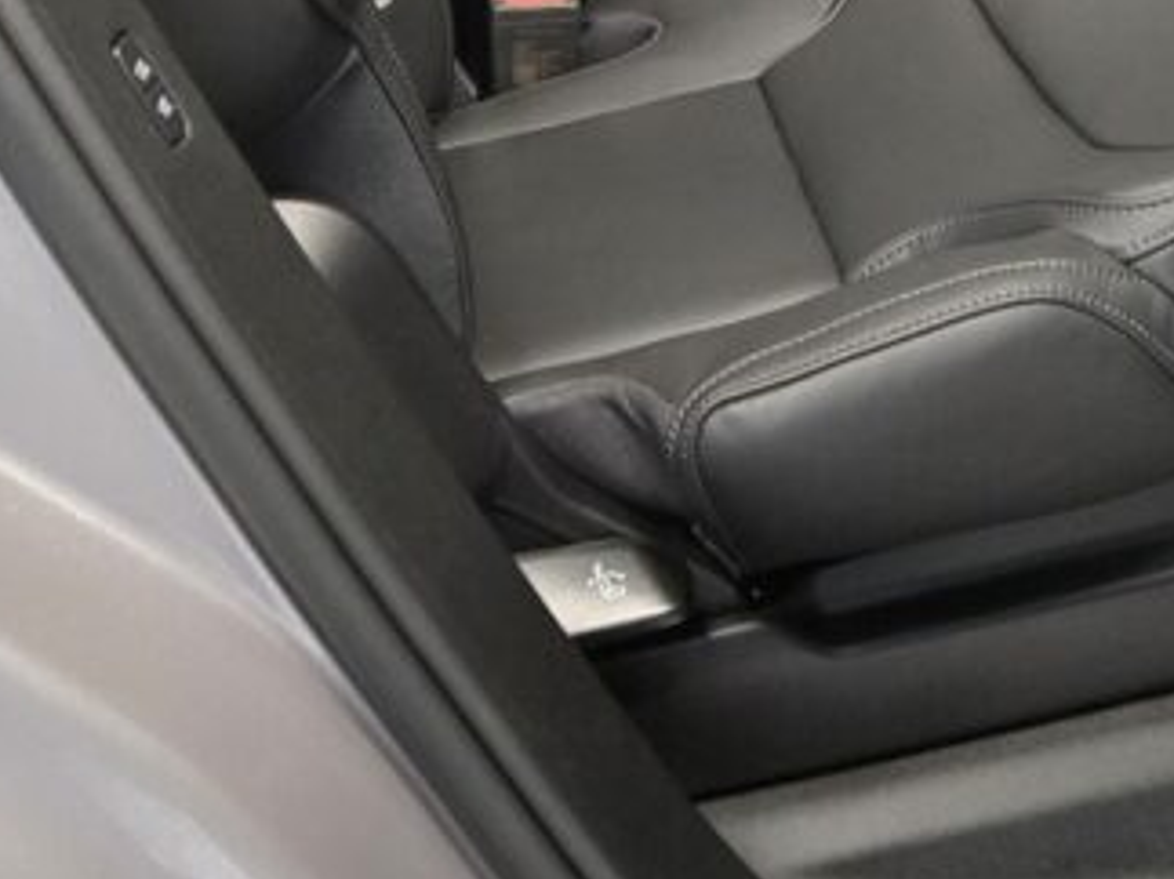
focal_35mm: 73
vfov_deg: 18.5
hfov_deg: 26.0
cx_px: 1007
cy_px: -327
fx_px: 2475
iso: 800
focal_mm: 5.4
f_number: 1.8
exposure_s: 1/120
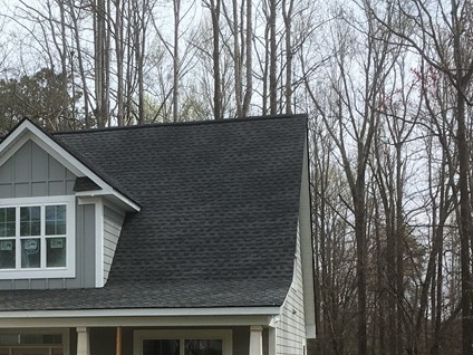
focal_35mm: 70
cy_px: 340
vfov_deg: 20.5
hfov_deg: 26.9
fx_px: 956
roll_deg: +1.0
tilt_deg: +1.5
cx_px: 59
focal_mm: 4.15
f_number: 2.2
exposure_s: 1/1350
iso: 25
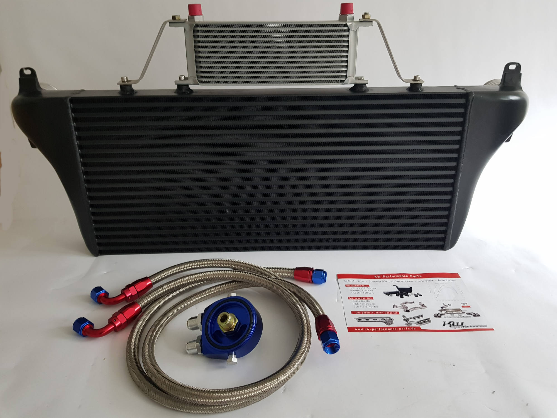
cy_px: 209
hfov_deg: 67.3
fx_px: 418
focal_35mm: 26
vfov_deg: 53.1
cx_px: 278
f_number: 1.7
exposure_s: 1/28
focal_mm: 4.2
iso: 200
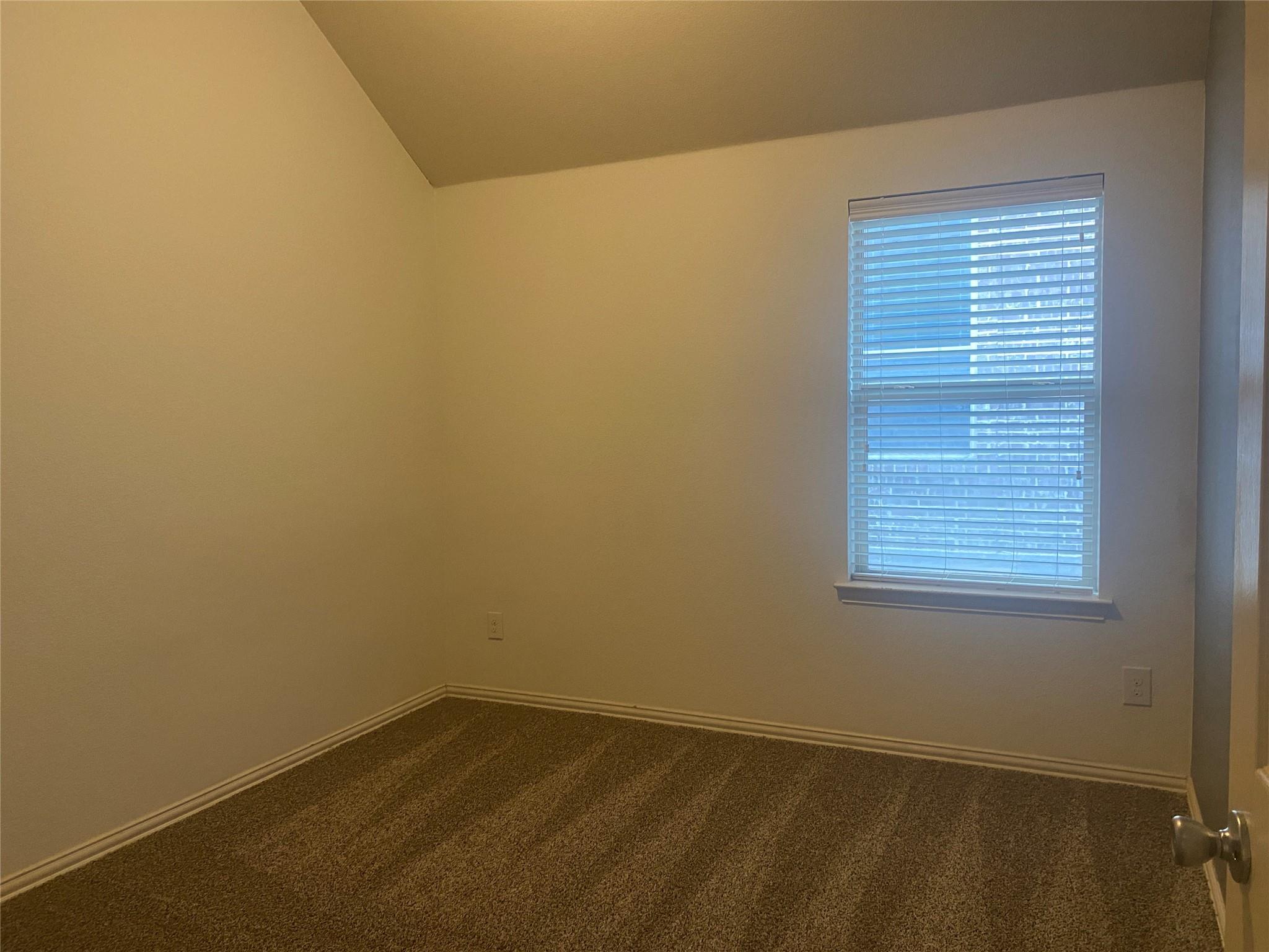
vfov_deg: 53.1
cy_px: 476
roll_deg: +0.0
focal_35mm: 26
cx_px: 634
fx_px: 953
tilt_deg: -4.6
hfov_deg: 67.3
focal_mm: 4.25
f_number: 1.8
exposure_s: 1/60
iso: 320
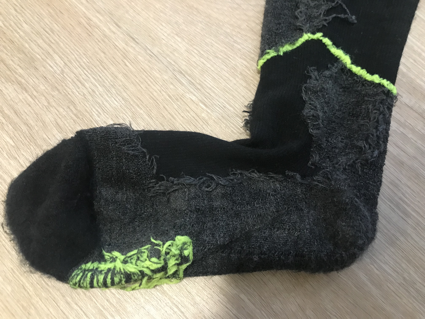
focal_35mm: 28
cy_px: 160
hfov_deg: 63.4
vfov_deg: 49.7
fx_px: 344
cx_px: 212
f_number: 1.8
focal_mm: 3.99
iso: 100
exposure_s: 1/14
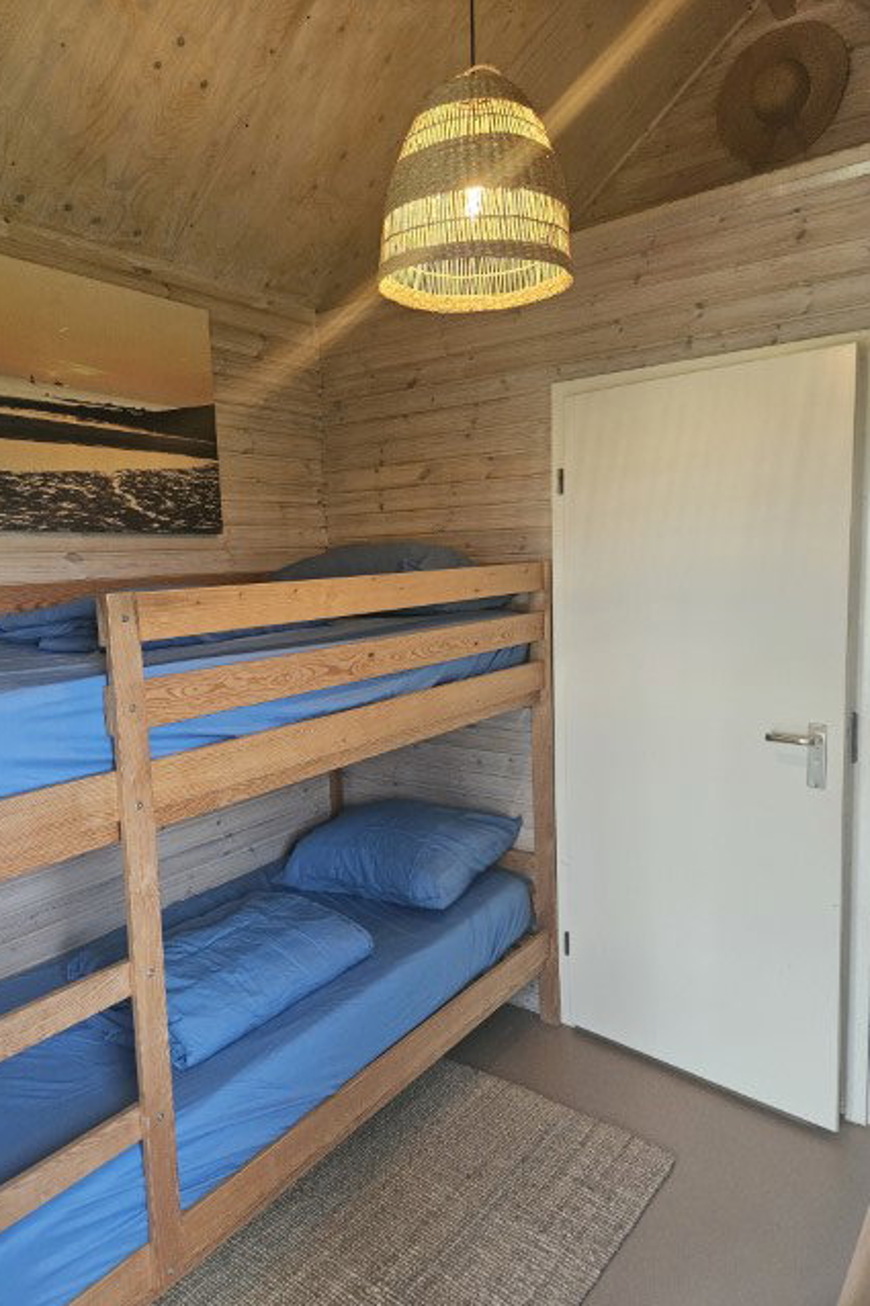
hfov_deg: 53.0
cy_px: 653
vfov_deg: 73.8
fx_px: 870
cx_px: 381
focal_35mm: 24
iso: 640
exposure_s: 1/100
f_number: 1.8
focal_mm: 5.4
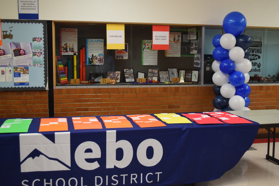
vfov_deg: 30.9
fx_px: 337
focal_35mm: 44
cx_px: 140
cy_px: 93
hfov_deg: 45.0
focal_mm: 29
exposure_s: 1/60
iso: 800
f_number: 4.5
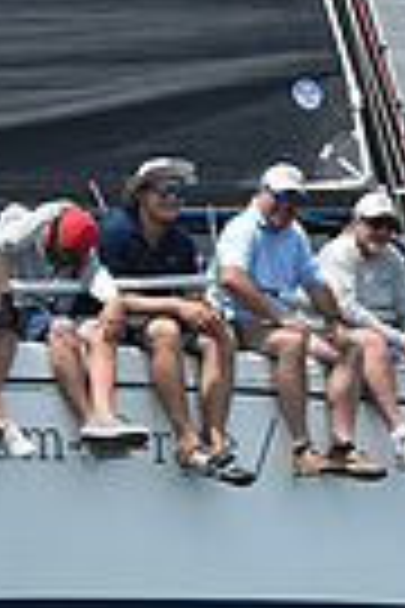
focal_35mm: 301
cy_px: 173
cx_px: 189
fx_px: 5079
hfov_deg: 4.6
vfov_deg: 6.8
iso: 250
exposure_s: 1/1250
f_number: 7.1
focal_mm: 70
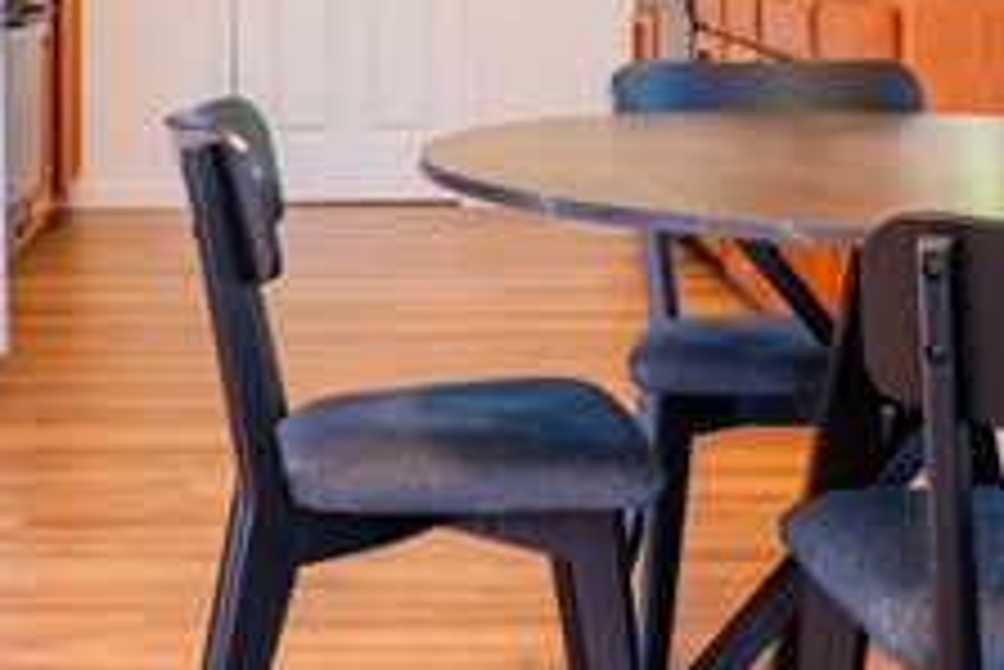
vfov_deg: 16.8
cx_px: 360
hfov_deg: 25.9
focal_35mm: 78
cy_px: -135
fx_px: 2177
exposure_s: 1/125
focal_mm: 17
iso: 400
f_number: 8
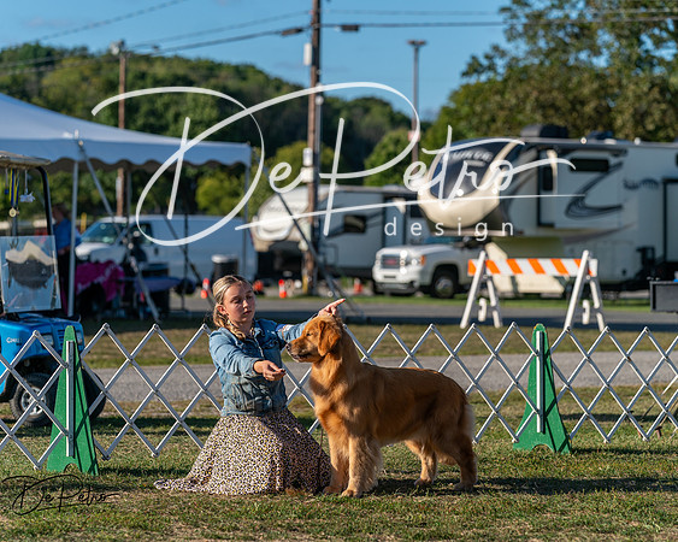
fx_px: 2937
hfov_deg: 13.2
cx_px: 339
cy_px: 271
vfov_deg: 10.5
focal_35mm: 146
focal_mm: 130
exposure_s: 1/1250
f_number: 4.5
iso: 125
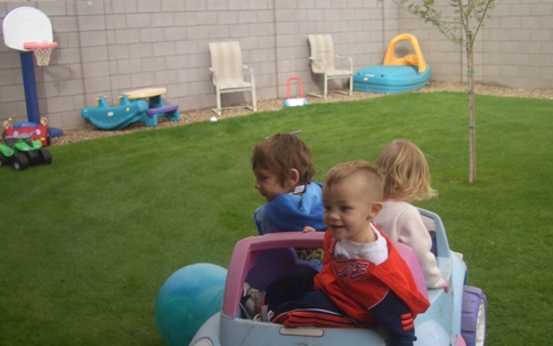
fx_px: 738
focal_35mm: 49
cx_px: 348
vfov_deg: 26.1
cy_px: 246
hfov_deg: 40.8
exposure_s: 1/160
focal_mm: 5.8
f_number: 2.6
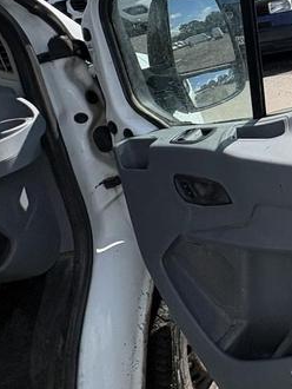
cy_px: 51
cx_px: 442
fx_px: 427
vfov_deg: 45.1
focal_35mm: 38
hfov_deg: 26.7
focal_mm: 2.22
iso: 50
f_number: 2.2
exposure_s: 1/1477
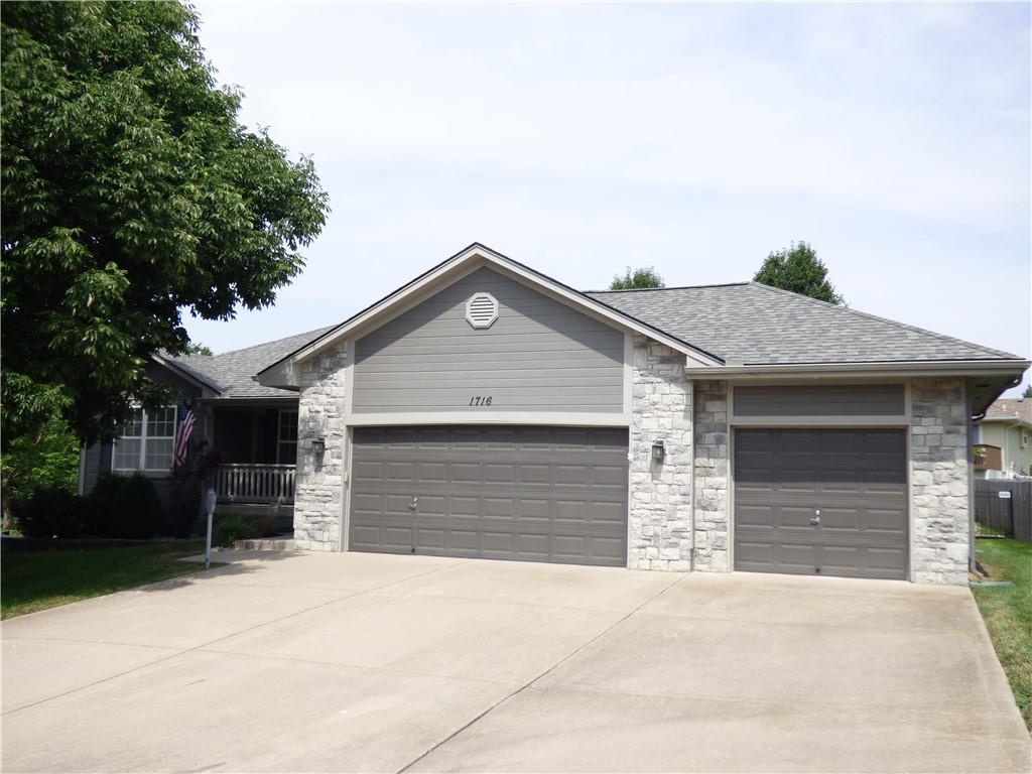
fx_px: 954
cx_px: 516
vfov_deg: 44.2
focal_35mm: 32
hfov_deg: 56.8
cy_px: 387
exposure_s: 1/800
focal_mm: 5.78
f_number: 3.4
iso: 100
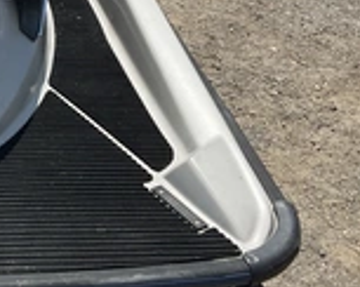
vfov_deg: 20.1
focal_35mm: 74
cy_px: 7
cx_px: -38
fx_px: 787
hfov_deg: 24.1
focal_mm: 3
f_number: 1.8
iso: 25
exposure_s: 1/1912
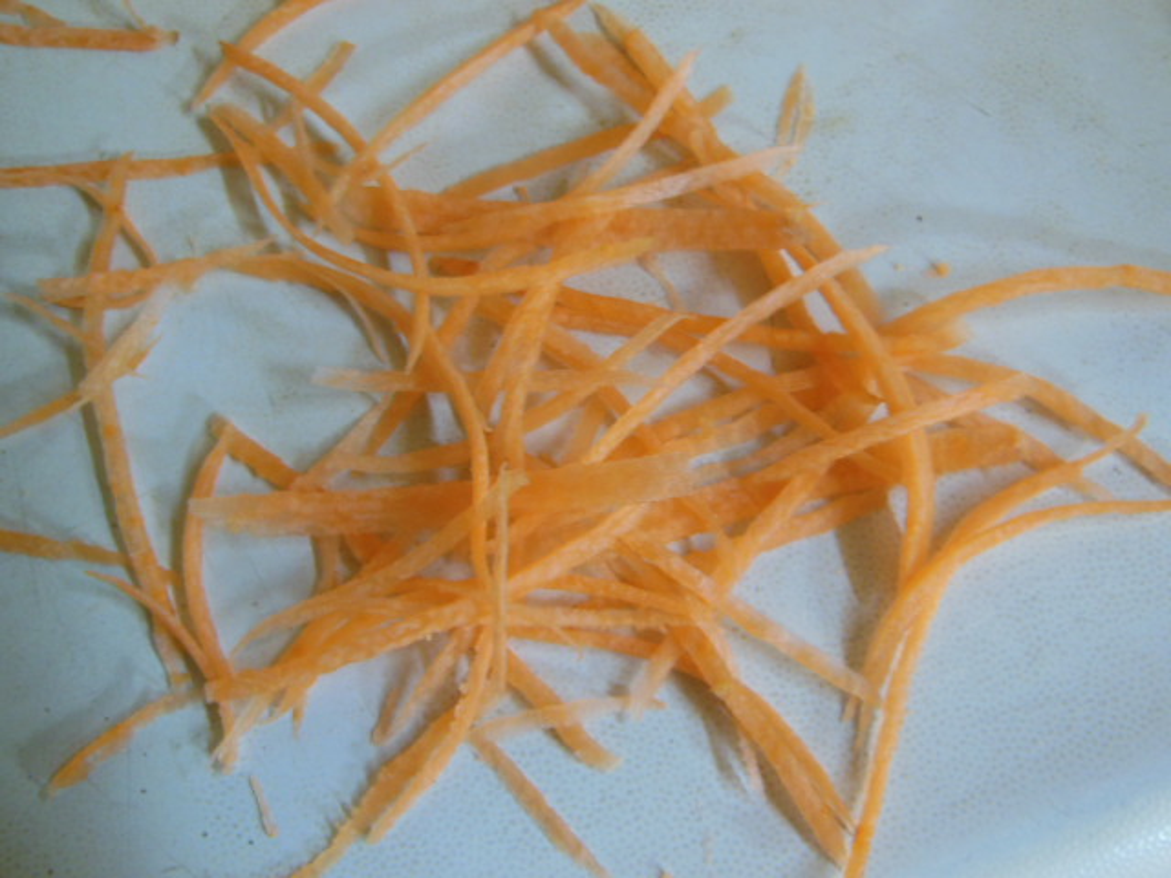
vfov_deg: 41.8
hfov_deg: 54.0
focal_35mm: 34
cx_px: 586
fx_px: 1150
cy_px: 439
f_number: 3.9
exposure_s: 1/10
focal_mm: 6
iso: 400
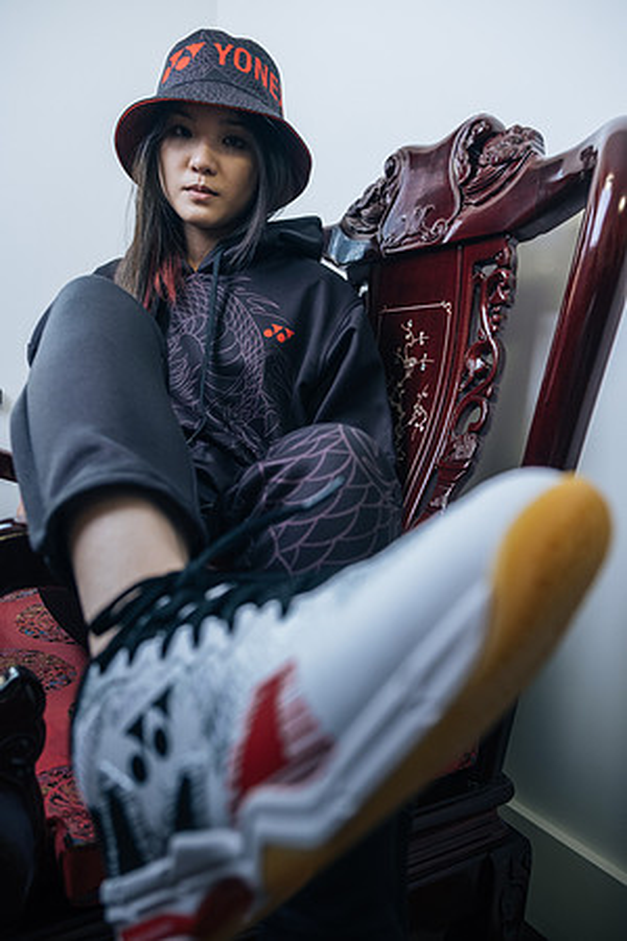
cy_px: 470
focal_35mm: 26
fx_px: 679
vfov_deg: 69.4
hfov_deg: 49.6
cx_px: 314
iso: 800
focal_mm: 17
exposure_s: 1/125
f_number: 3.2
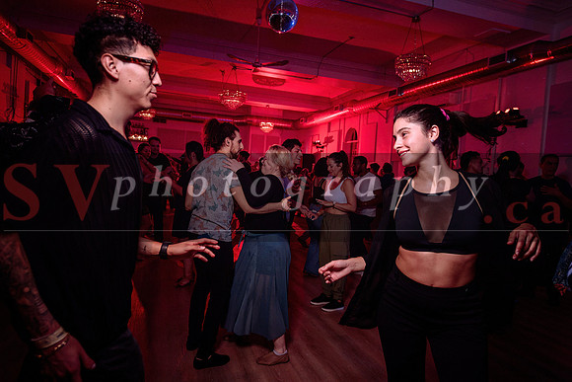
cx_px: 286
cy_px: 191
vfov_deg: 53.2
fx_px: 381
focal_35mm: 24
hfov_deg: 73.7
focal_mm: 24
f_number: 3.5
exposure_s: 1/160
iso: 800
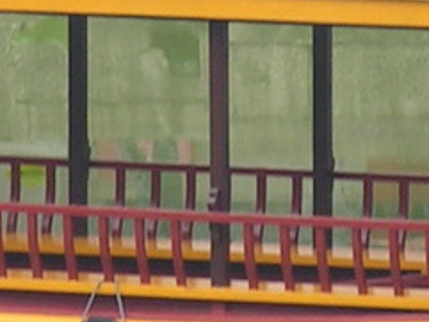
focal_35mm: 1063
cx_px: 173
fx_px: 13180
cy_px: -256
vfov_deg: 1.4
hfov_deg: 1.9
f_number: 4
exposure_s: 1/250
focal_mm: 29.6
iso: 50
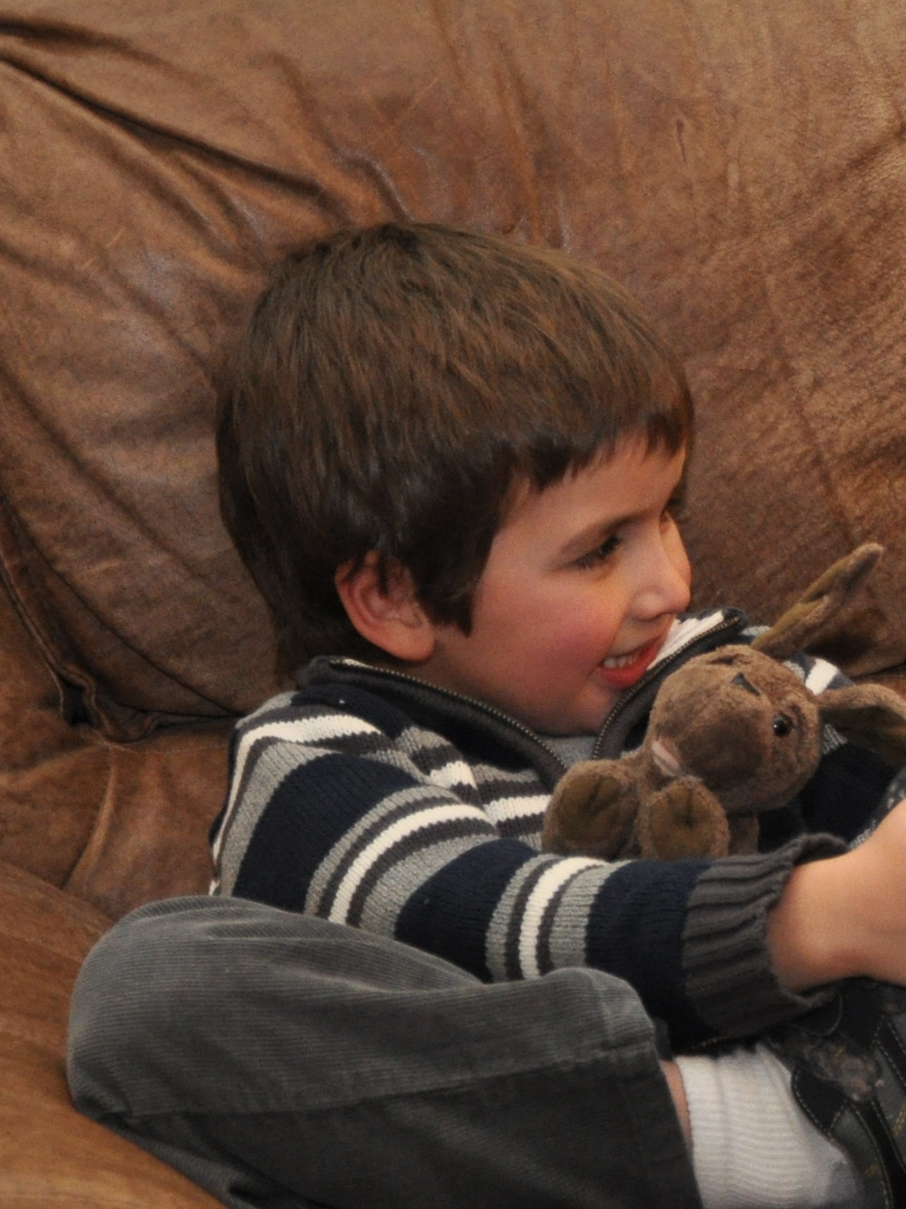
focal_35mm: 137
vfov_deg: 14.4
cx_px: 1418
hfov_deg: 10.4
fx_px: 4782
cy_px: 619
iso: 800
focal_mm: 32
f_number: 4.2
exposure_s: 1/60
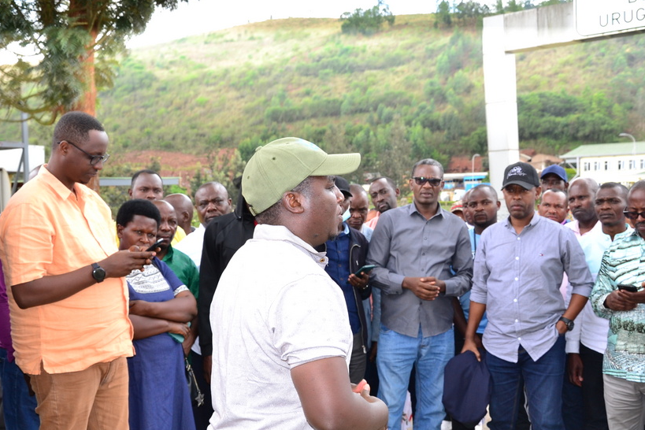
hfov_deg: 43.6
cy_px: 229
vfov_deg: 29.9
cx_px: 308
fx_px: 806
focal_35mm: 45
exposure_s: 1/200
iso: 400
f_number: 6.3
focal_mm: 24
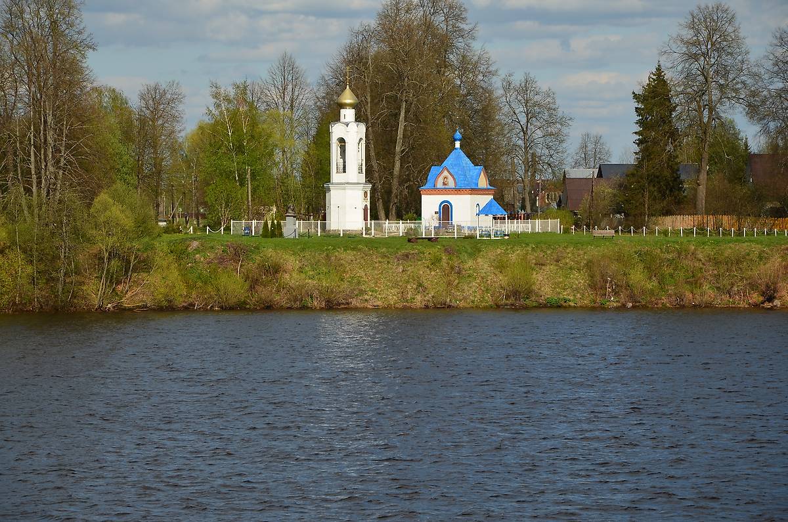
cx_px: 394
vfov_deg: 8.7
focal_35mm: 158
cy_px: 261
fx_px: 3441
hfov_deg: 13.1
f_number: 10
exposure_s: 1/800
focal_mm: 105
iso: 200
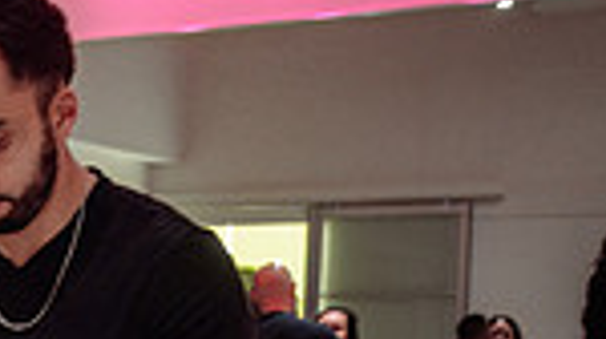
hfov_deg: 18.6
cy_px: 458
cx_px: -291
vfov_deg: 11.5
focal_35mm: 102
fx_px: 1637
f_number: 2.8
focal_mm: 24
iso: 1600
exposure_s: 1/160
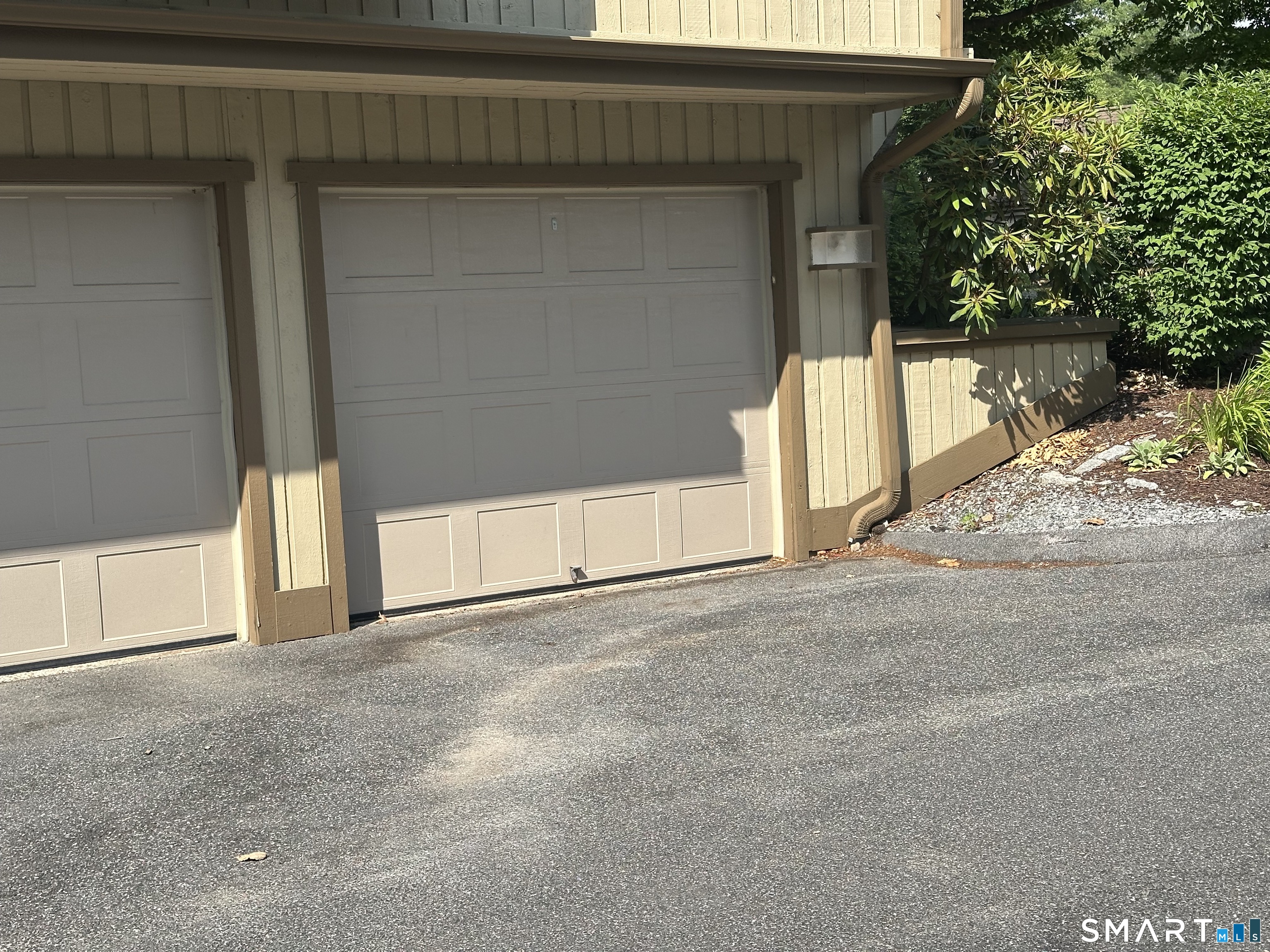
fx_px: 1761
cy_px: 476
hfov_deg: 39.7
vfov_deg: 30.3
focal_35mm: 48
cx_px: 635
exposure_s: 1/2410
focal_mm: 6.86
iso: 64
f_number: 1.78
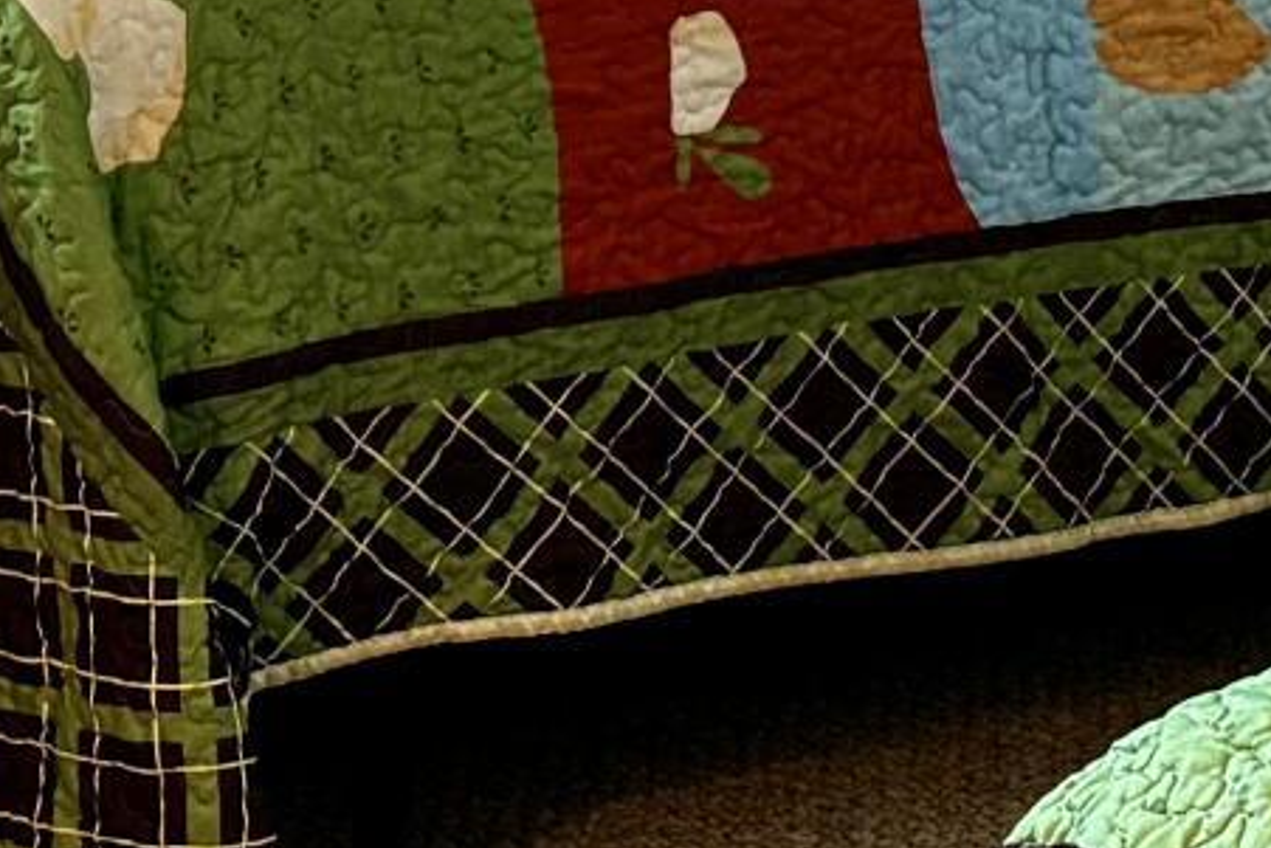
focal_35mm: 166
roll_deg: -4.9
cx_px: 1356
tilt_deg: -16.9
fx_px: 5862
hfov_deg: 12.2
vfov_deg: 8.2
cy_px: -11
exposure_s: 1/60
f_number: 1.78
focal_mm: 6.76
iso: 200
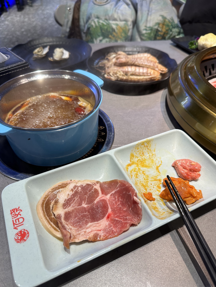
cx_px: 110
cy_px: 144
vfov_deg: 69.4
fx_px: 208
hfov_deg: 54.9
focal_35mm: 25
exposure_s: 1/100
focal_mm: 6.86
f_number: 1.78
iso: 64
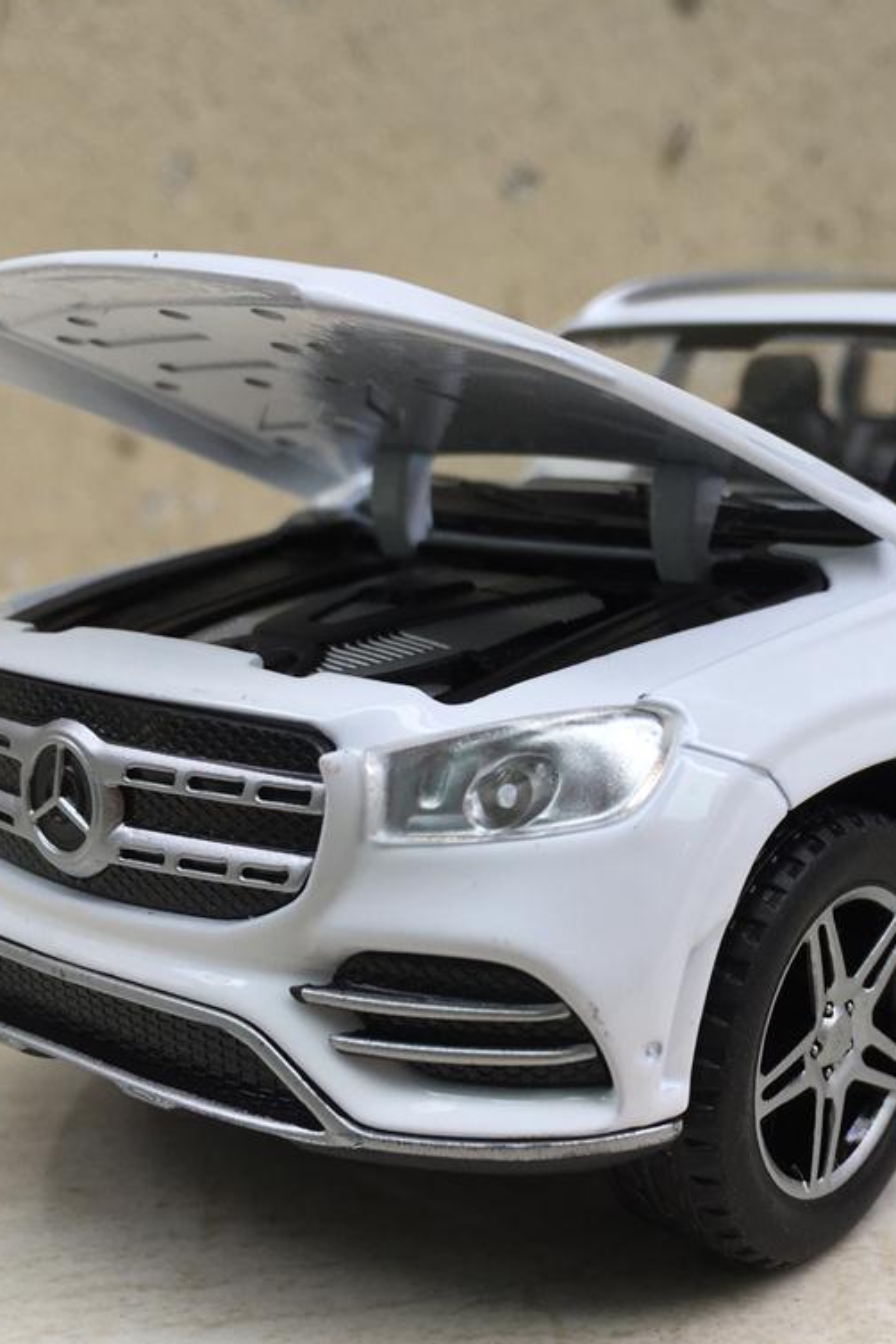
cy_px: 671
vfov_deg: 47.4
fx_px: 1531
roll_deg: -3.5
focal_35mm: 41
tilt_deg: -12.5
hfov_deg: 31.4
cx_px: 776
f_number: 2.2
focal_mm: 4.15
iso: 32
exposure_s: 1/299
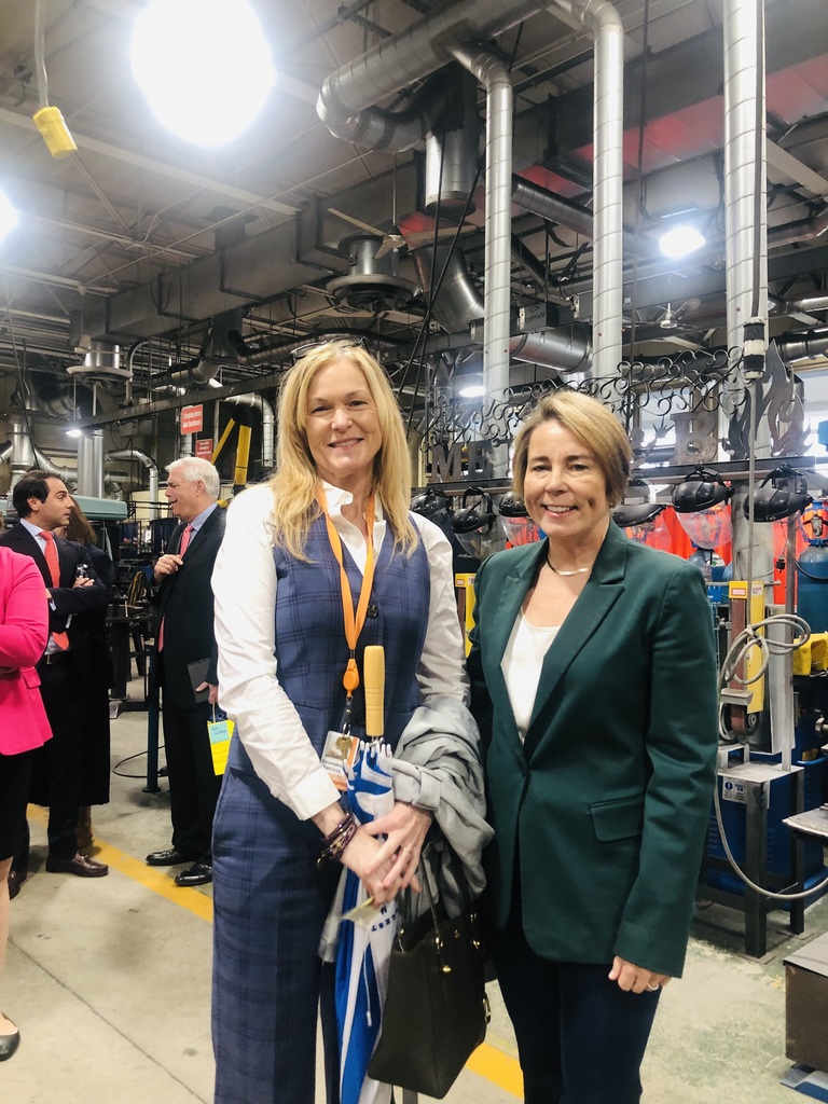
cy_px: 552
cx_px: 414
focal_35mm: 28
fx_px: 893
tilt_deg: -0.5
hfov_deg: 49.7
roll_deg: +0.3
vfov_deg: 63.4
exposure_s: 1/17
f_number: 1.8
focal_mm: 3.99
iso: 40
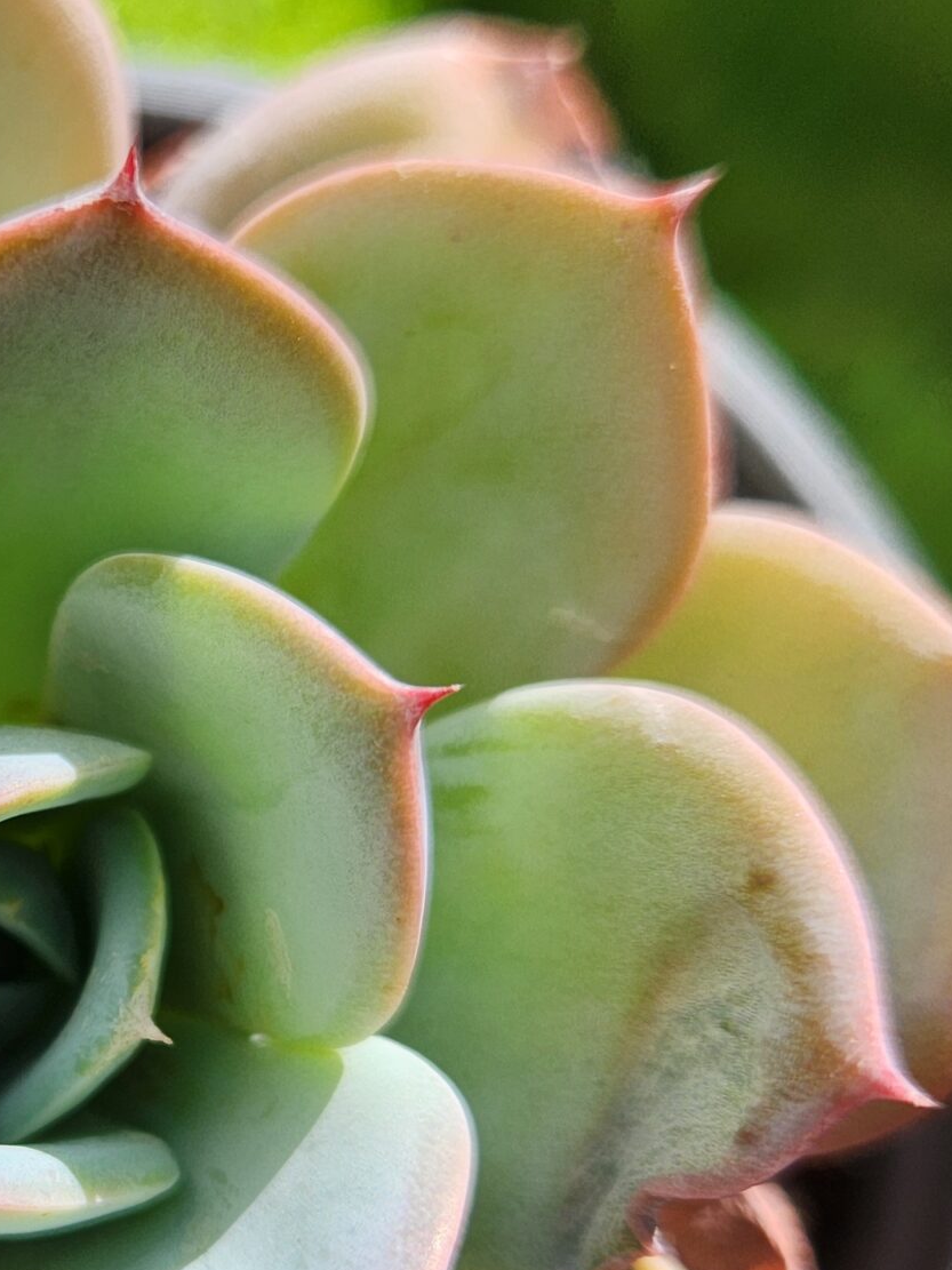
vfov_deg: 35.9
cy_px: 821
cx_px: -47
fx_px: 1944
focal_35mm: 53
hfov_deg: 25.8
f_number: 1.8
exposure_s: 1/604
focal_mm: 5.4
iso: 20
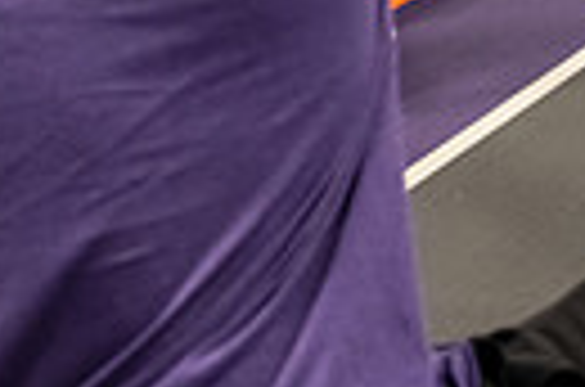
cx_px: 842
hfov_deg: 11.1
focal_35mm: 179
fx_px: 2902
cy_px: -394
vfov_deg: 7.3
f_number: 3.2
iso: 4000
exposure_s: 1/320
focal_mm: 40
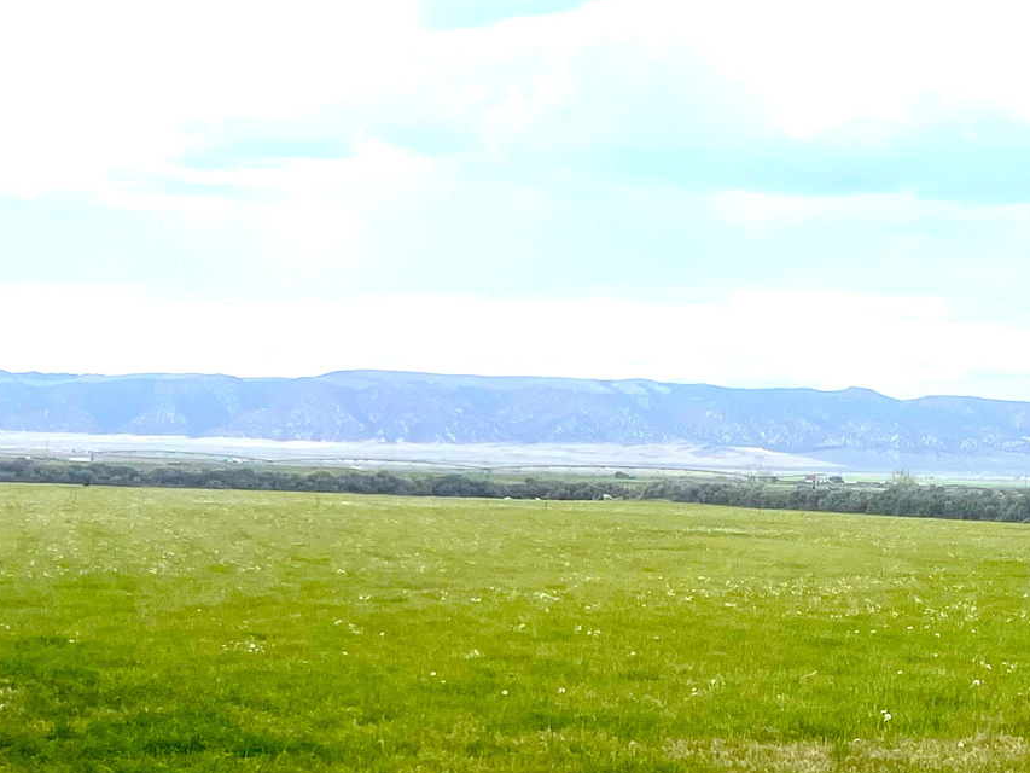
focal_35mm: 84
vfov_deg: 17.5
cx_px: 784
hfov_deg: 23.0
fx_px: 2500
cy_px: 587
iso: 50
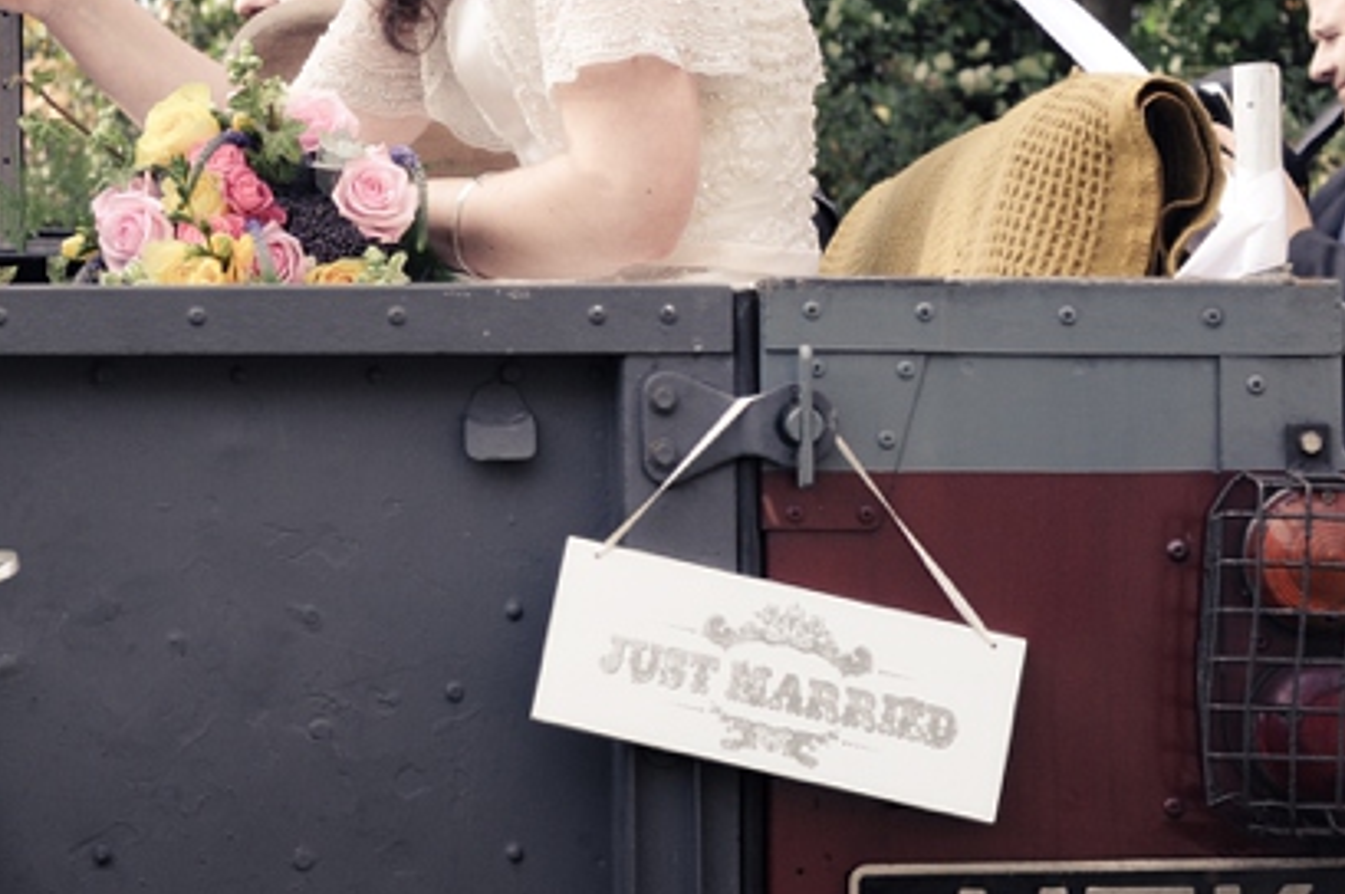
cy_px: 95
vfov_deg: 11.8
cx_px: -102
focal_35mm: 115
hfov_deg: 17.3
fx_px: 4293
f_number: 8
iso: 500
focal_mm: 50
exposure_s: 1/200
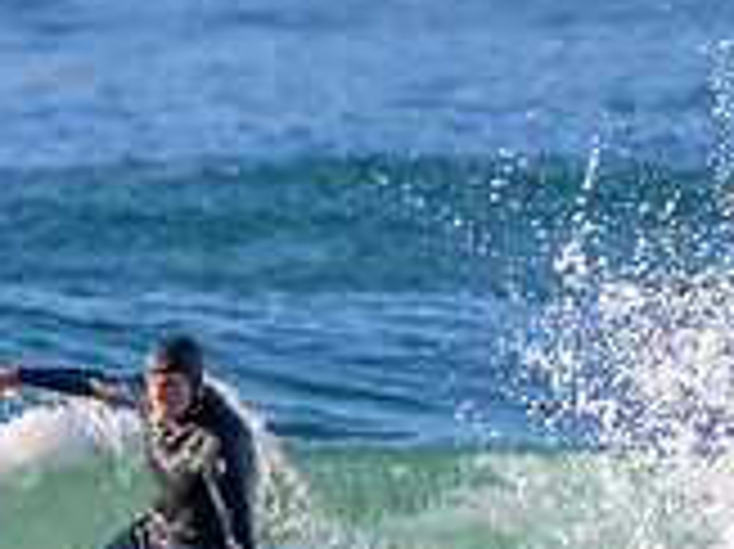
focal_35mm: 2734
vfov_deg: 0.5
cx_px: 248
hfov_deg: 0.7
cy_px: 695
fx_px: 57929
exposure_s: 1/1250
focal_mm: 800
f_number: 11
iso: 1400
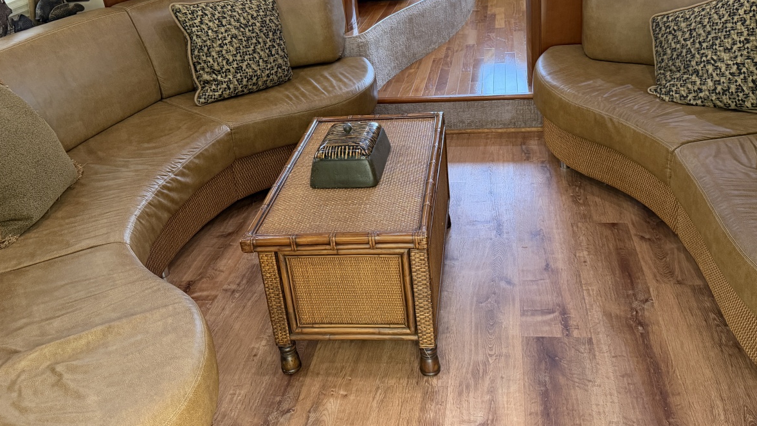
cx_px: 418
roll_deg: +4.2
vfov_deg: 36.1
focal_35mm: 32
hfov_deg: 60.9
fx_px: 642
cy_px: 125
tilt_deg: -20.9
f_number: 1.78
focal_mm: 6.76
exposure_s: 1/60
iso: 500
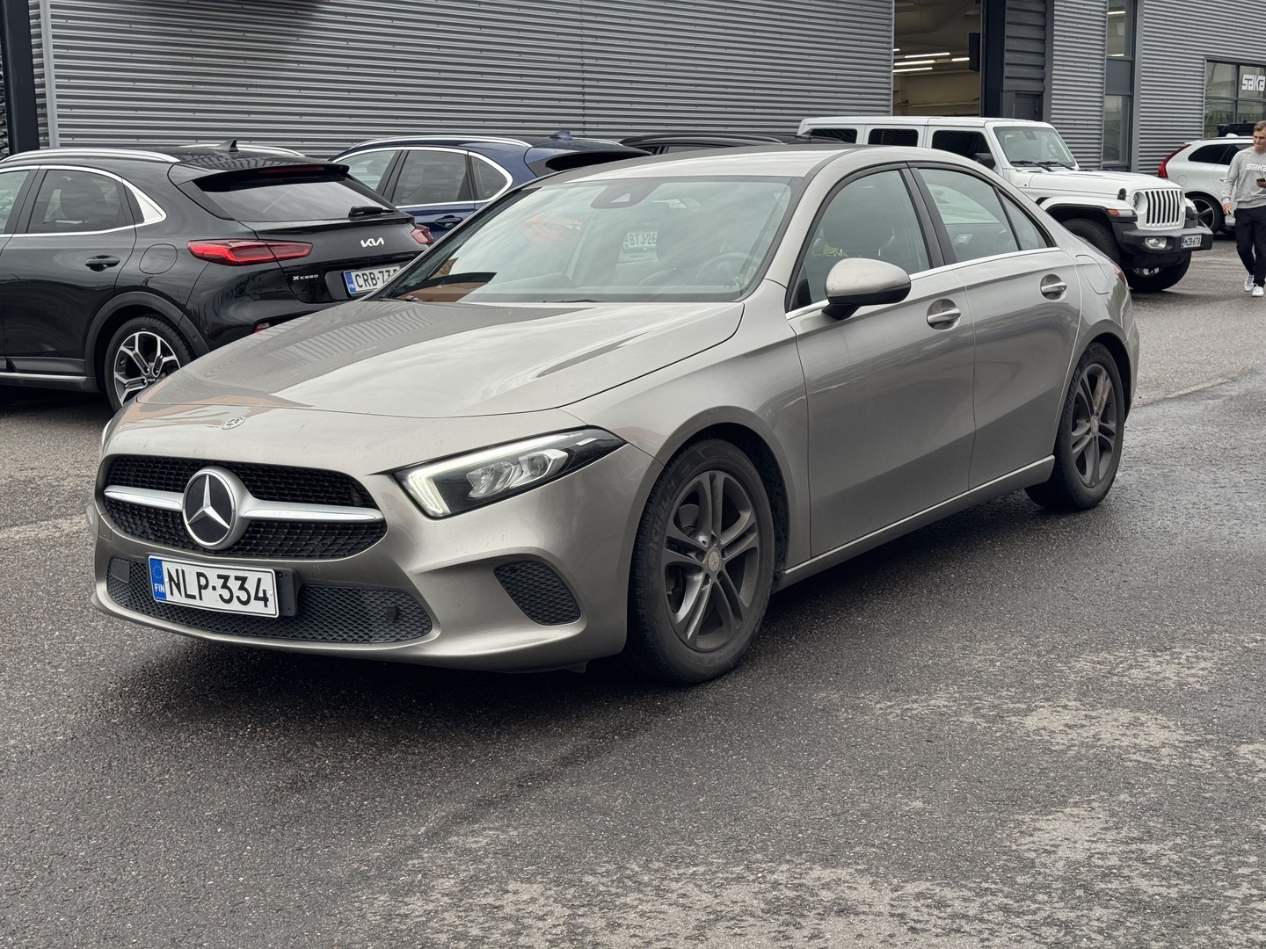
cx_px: 633
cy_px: 474
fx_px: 1755
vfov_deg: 30.3
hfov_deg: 39.7
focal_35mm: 48
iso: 64
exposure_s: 1/685
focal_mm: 6.76
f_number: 1.78
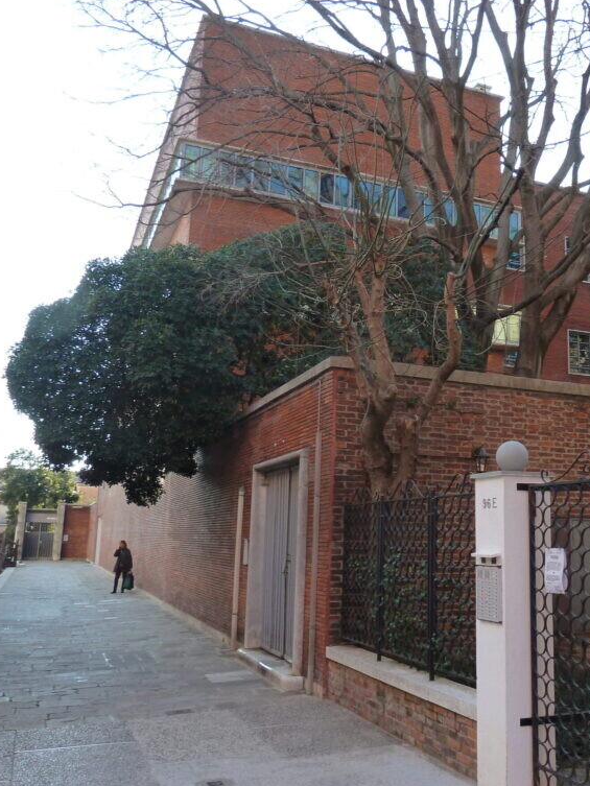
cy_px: 387
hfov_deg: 40.9
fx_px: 772
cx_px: 422
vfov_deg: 53.9
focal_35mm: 34
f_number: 3.5
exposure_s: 1/125
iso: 125
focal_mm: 4.1
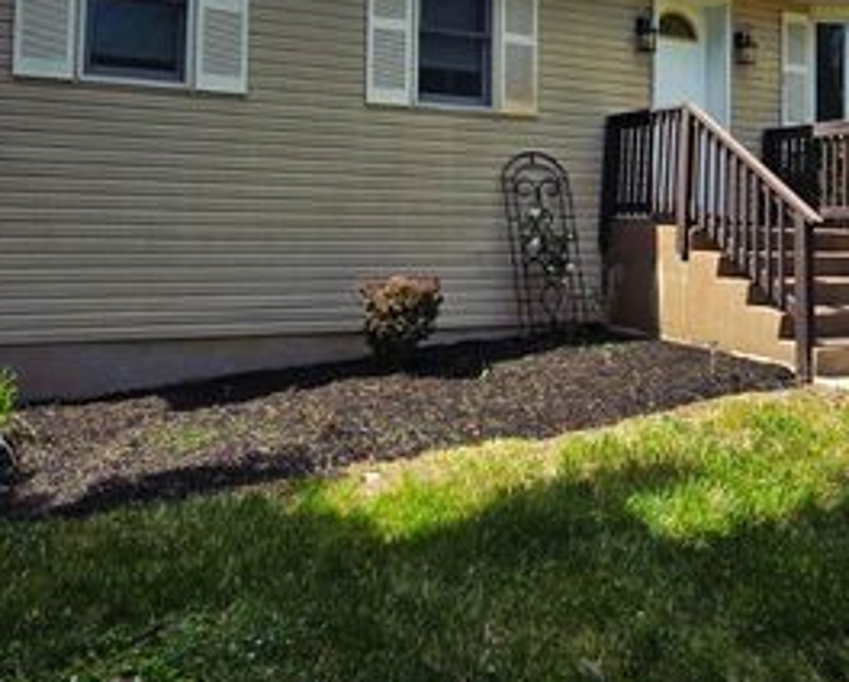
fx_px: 805
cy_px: 204
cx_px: 473
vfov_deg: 44.9
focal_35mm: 32
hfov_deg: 55.5
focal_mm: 2.2
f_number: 2.2
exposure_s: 1/1429
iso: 50
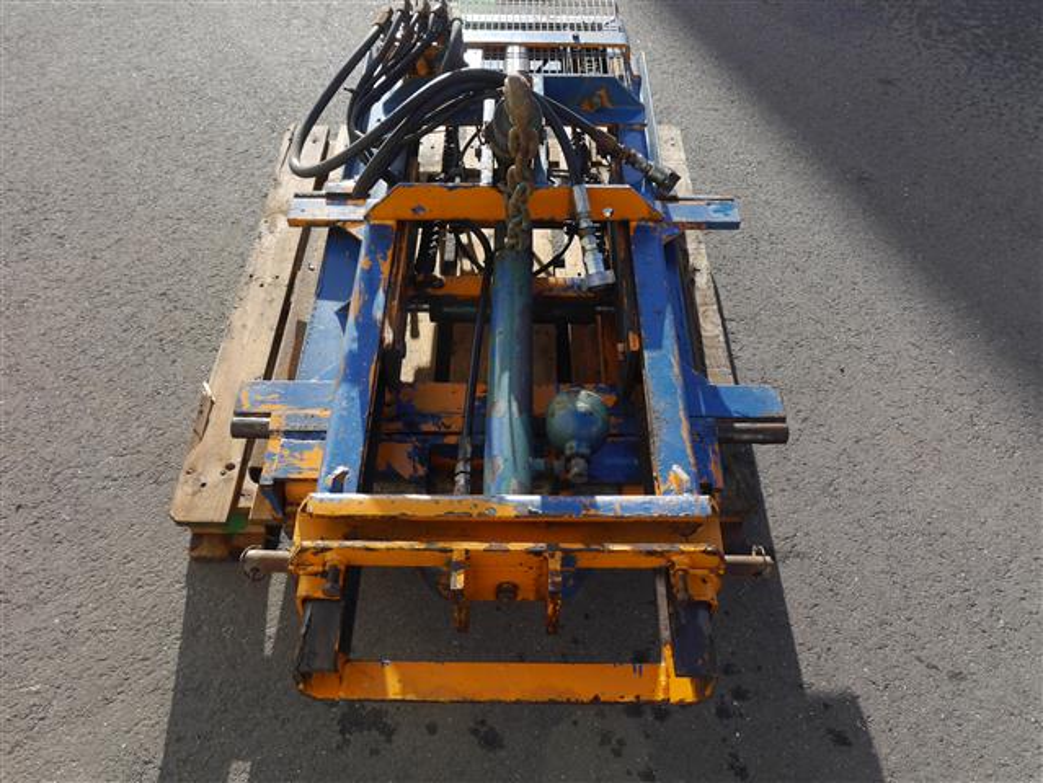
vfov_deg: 46.8
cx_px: 522
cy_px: 392
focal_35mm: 30
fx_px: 904
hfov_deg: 59.9
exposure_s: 1/320
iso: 160
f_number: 6.3
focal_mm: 15
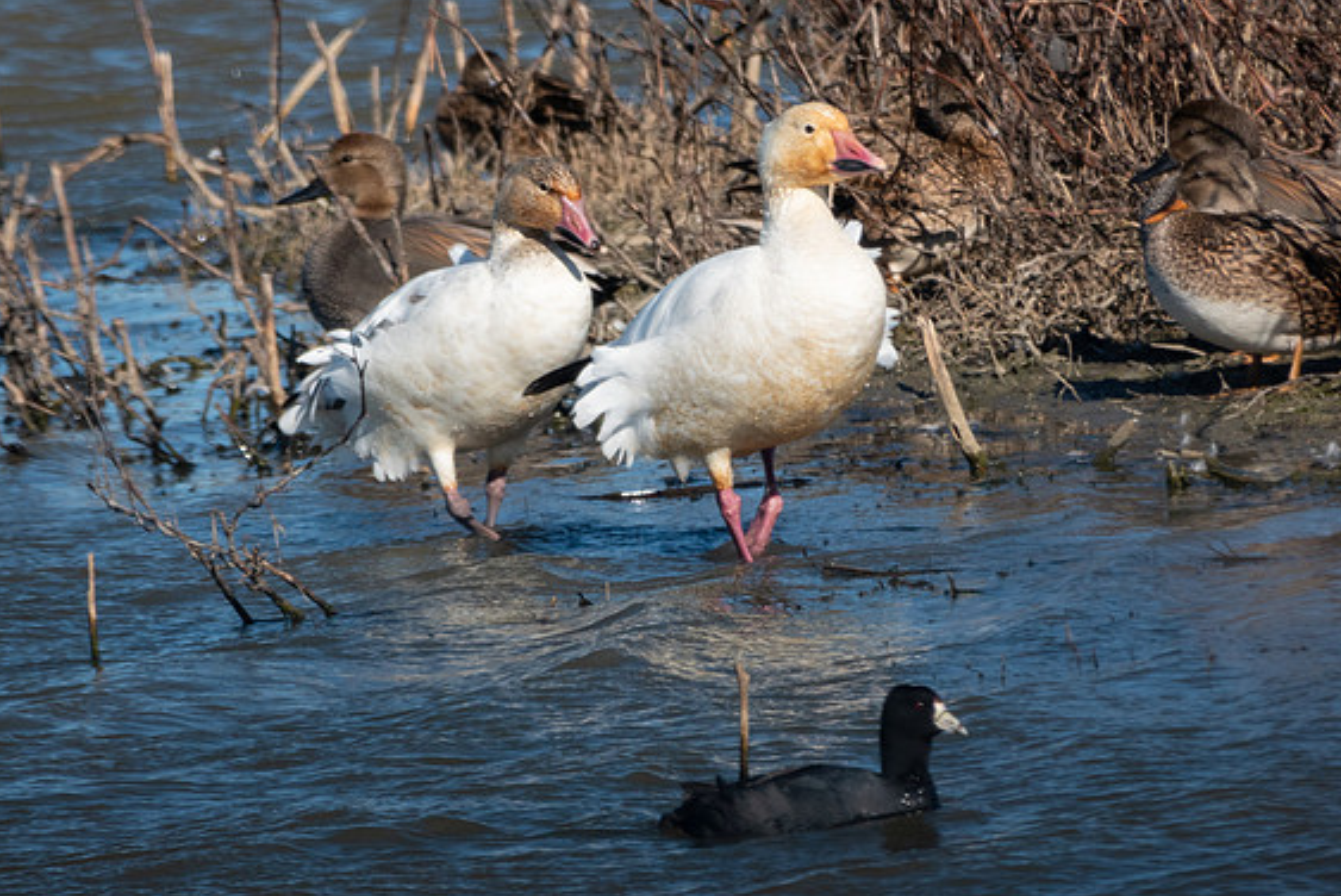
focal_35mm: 1040
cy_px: 370
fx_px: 38758
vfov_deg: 1.3
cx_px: 662
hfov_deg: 2.0
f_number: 4.5
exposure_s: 1/1250
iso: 100
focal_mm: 220
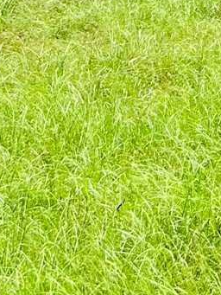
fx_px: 1327
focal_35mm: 156
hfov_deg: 8.9
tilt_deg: +9.8
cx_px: 472
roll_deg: -0.4
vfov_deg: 11.2
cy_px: -342
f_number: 1.5
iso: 50
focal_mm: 5.7
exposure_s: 1/2299
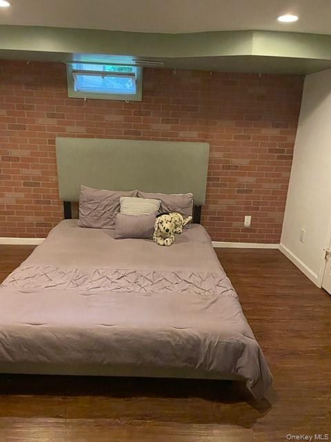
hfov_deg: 53.1
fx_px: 331
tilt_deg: -16.7
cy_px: 221
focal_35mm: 26
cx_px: 166
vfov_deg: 67.3
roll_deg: -3.4
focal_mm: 4.2
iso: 800
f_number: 1.6
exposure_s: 1/30
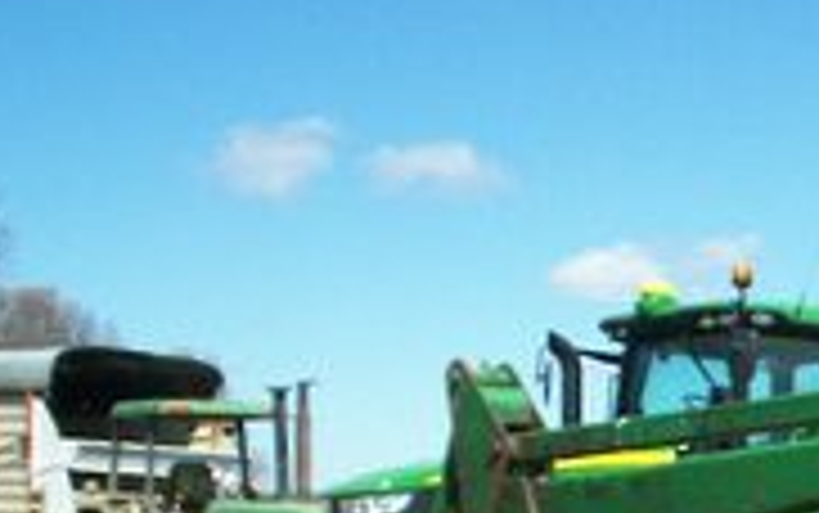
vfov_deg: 11.1
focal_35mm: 114
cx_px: 1197
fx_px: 2546
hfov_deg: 16.7
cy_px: 734
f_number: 4.5
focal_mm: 5.9
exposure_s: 1/496
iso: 100
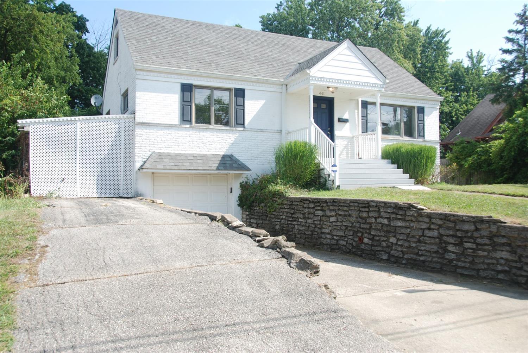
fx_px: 484
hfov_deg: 57.2
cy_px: 176
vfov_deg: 40.0
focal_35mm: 33
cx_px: 264
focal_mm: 22
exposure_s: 1/200
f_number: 7.1
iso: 100
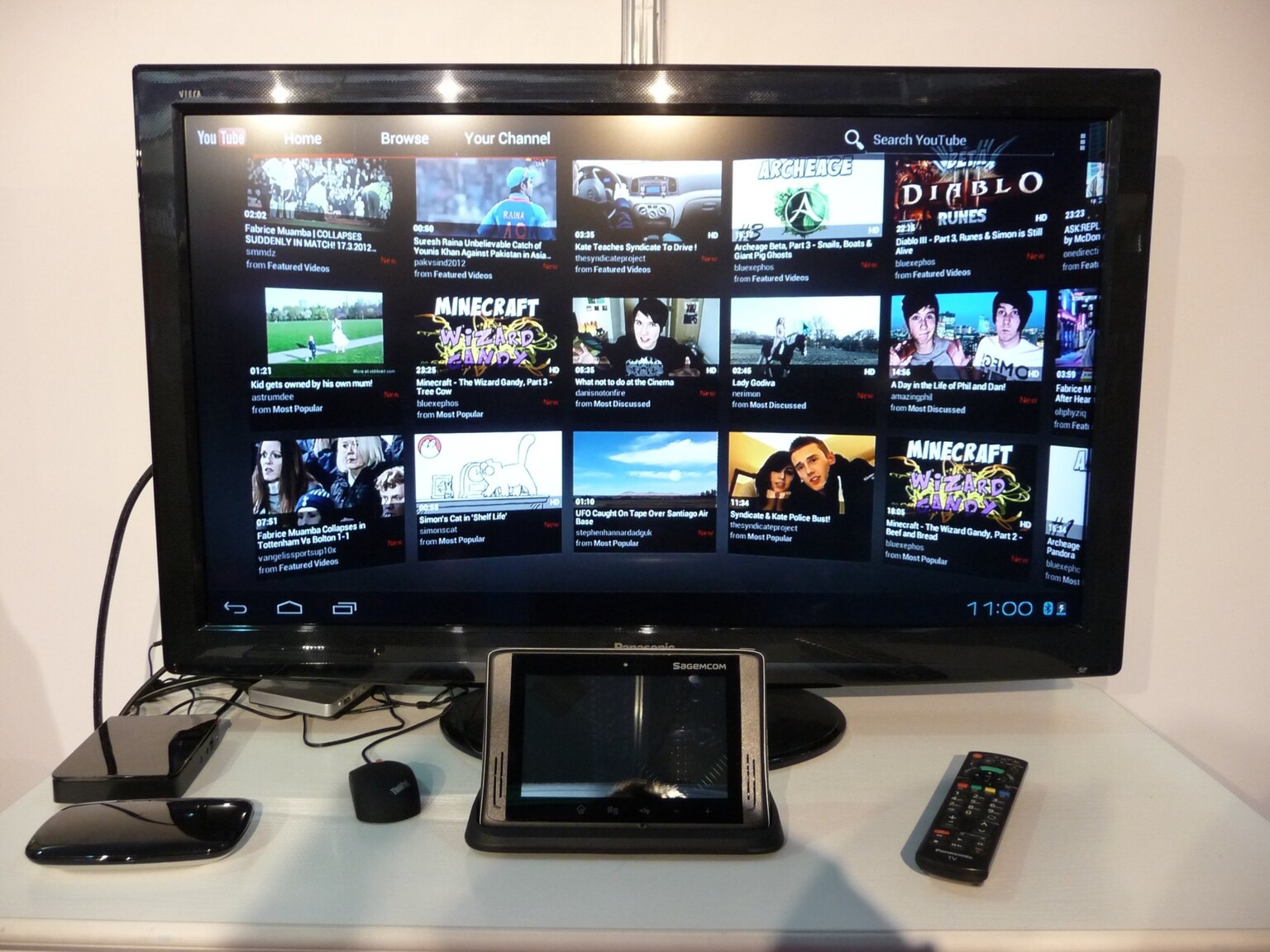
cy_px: 476
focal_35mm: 28
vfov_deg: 49.7
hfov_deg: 63.4
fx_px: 1027
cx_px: 635
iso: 250
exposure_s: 1/30
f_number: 3.3
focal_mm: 4.7
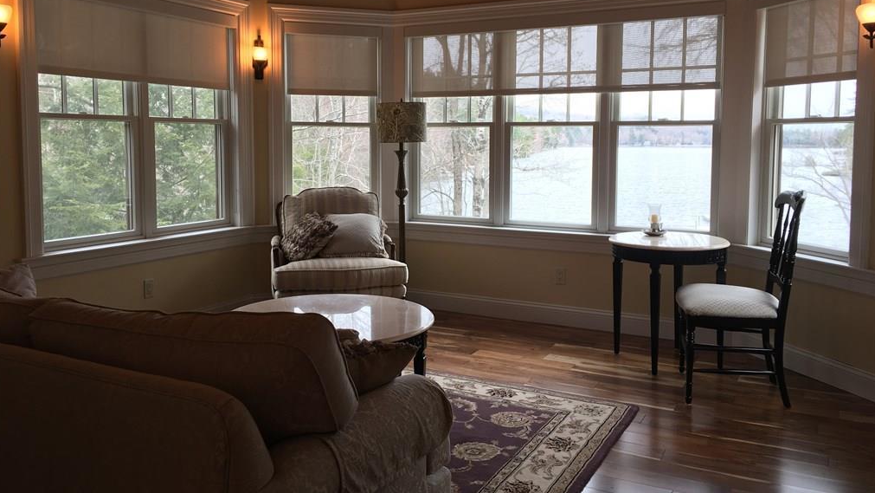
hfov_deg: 61.0
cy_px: 195
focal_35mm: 32
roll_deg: -0.9
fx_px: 743
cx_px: 437
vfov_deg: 36.5
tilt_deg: -5.5
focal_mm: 4.15
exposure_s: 1/40
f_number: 2.2
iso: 25
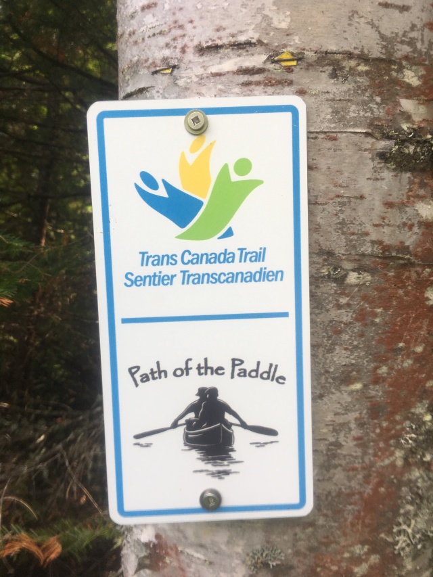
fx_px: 484
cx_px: 216
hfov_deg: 48.2
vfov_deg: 61.7
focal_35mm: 29
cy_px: 288
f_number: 2.2
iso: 25
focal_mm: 4.15
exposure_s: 1/316
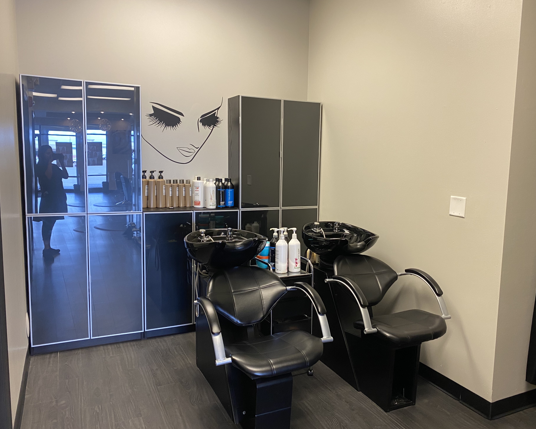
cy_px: 221
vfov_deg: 51.5
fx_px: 444
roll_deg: -1.2
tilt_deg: -7.3
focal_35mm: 28
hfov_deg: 62.1
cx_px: 292
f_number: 1.8
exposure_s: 1/60
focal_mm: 4.25
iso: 100
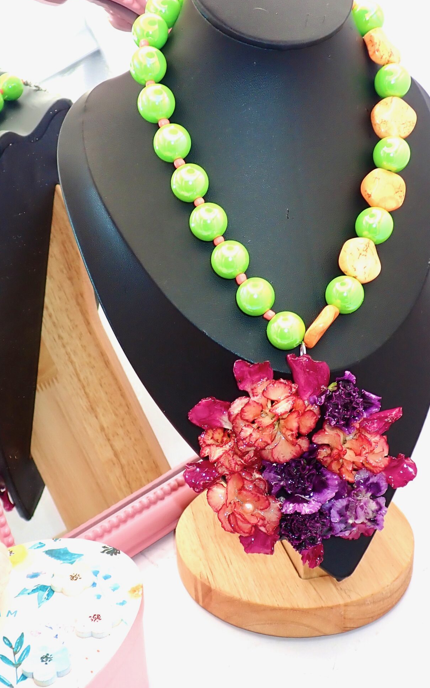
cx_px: 188
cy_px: 367
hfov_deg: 28.6
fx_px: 844
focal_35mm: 45
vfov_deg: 44.3
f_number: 2.4
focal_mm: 5.79
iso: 100
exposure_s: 1/100
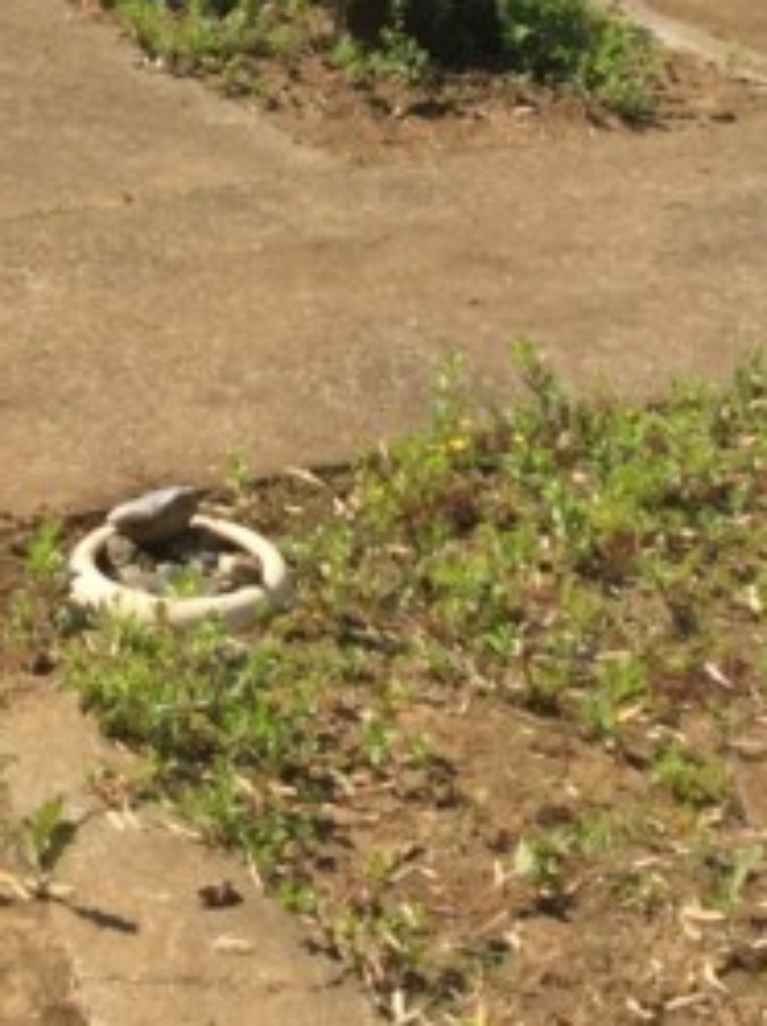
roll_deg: +0.7
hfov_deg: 14.3
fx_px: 3051
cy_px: -515
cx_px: 194
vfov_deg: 17.2
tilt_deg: -5.2
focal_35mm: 103
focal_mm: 3.3
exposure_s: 1/1466
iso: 32
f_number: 2.4
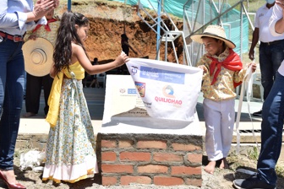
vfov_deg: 25.0
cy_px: 75
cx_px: 166
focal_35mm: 54
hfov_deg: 36.8
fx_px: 426
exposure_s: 1/640
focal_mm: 22
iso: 100
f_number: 5
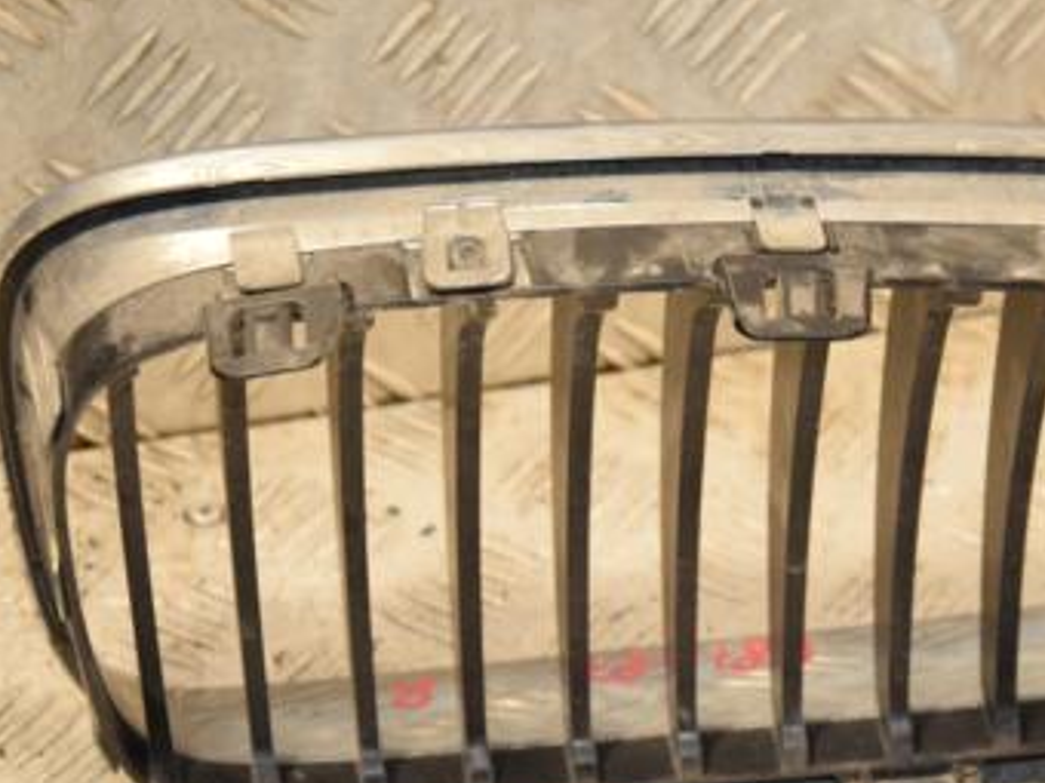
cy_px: 454
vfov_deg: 8.8
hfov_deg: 11.7
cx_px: 768
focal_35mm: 168
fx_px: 5072
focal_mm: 66
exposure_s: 1/200
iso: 800
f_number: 5.6
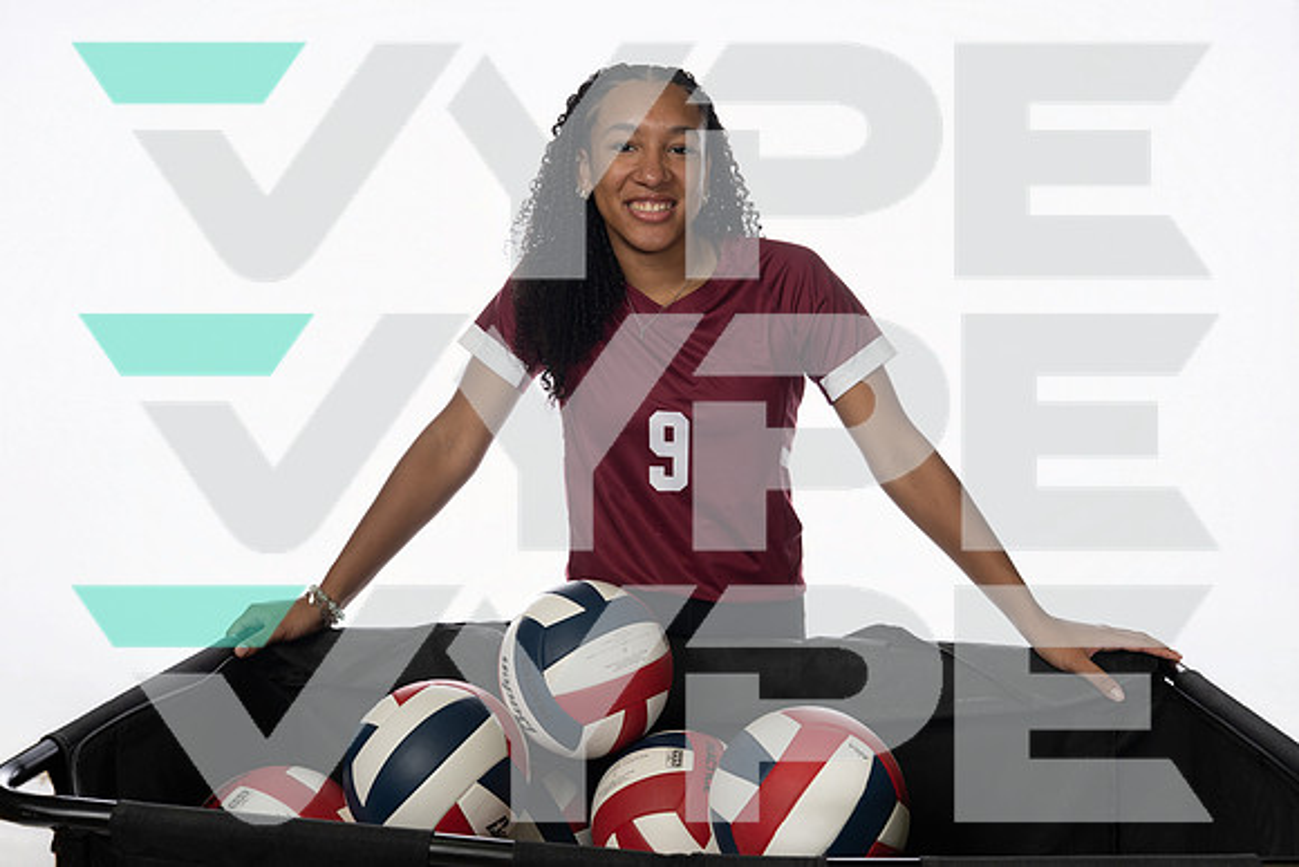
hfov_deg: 57.2
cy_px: 434
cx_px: 650
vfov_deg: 40.0
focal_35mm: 33
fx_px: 1191
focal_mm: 33
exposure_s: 1/250
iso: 640
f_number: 8
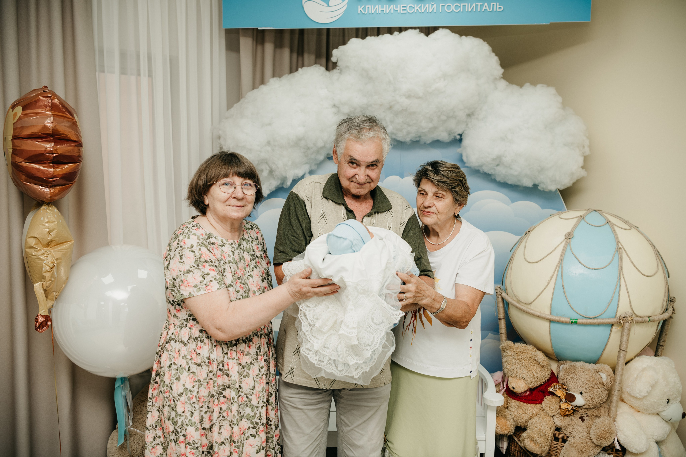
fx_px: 591
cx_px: 343
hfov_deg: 60.3
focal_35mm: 31
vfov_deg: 42.3
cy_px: 228
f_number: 4
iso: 160
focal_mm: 31
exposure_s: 1/160
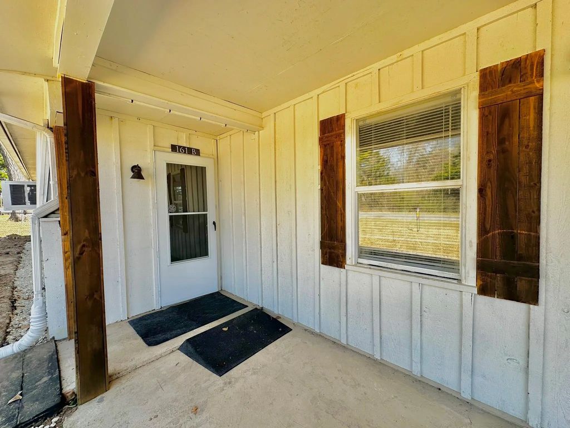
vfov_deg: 85.7
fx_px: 231
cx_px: 285
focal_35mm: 14
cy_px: 214
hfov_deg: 102.1
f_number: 2.2
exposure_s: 1/329
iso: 40
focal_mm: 2.22
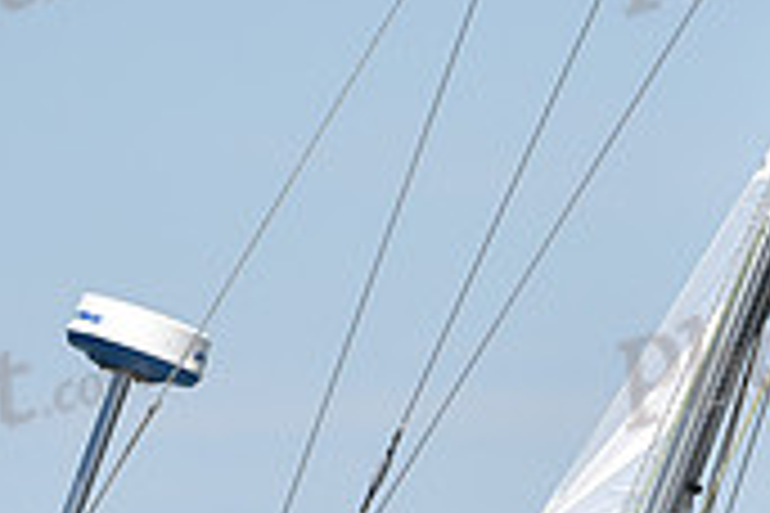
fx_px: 29022
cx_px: 387
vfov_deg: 1.0
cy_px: 610
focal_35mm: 1357
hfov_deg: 1.5
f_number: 5
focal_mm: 400
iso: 250
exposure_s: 1/1600
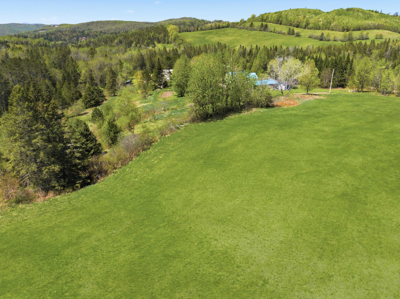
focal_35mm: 26
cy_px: 139
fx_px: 300
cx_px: 212
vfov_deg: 53.0
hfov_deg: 67.3
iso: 100
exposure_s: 1/1000
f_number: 2.8
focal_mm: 12.3
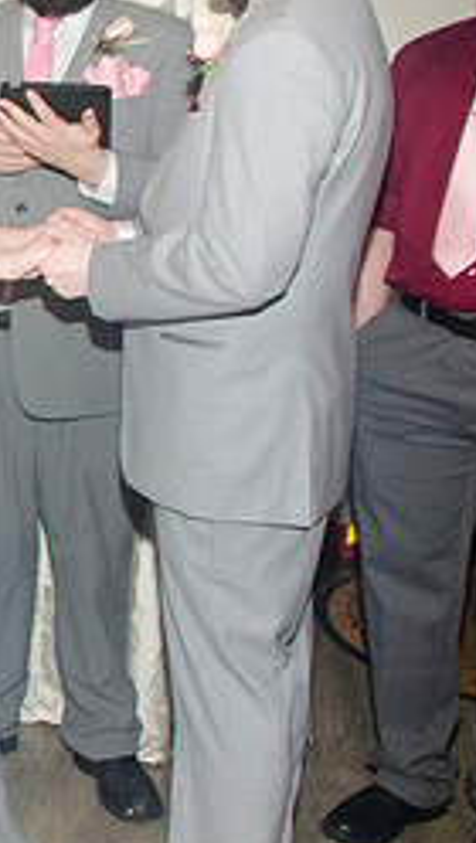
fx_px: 1477
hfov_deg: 15.5
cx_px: -405
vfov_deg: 31.7
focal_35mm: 66
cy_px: 316
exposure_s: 1/80
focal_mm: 18
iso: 400
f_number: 4.5
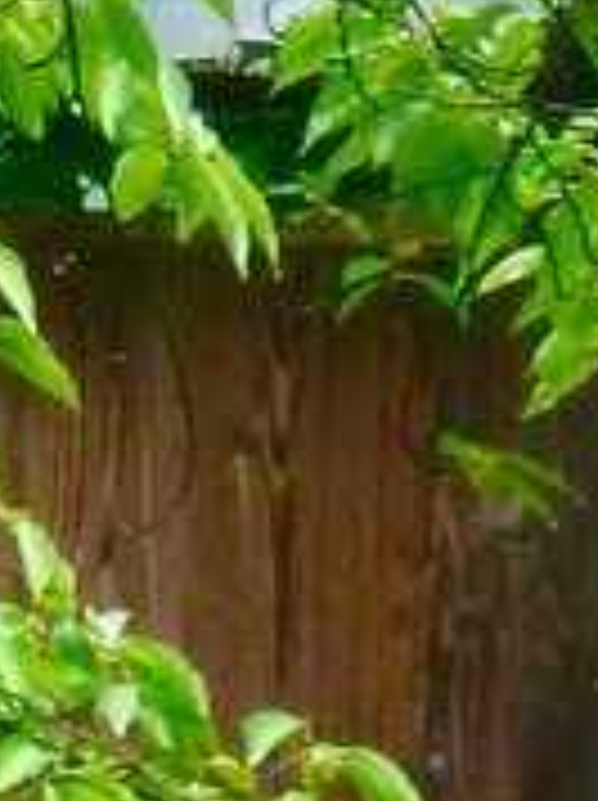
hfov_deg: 1.3
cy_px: 1433
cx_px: 2122
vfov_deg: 1.8
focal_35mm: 1103
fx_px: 25467
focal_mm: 24.1
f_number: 4.5
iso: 250
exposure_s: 1/60
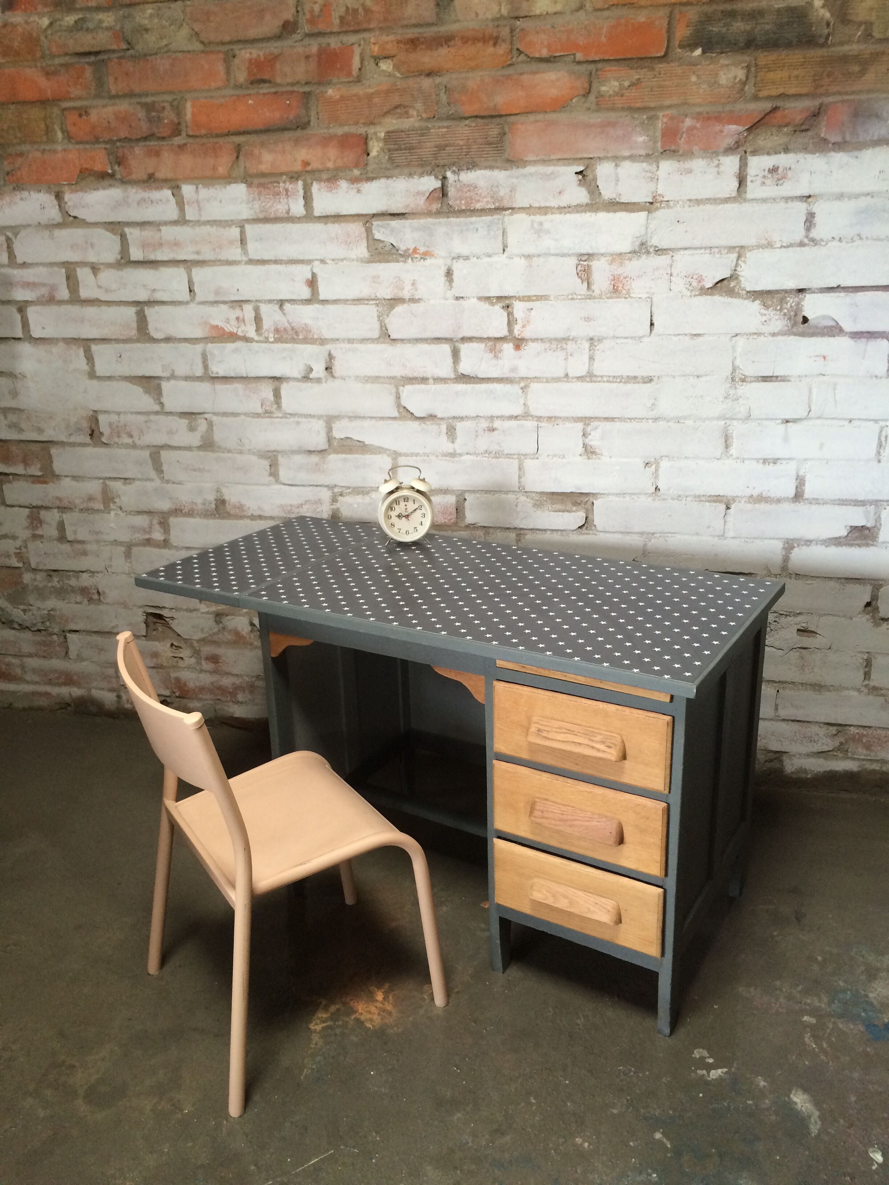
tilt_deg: -20.7
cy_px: 592
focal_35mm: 29
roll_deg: +1.3
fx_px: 993
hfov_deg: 48.2
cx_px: 444
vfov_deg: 61.7
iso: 100
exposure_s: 1/30
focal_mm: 4.15
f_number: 2.2
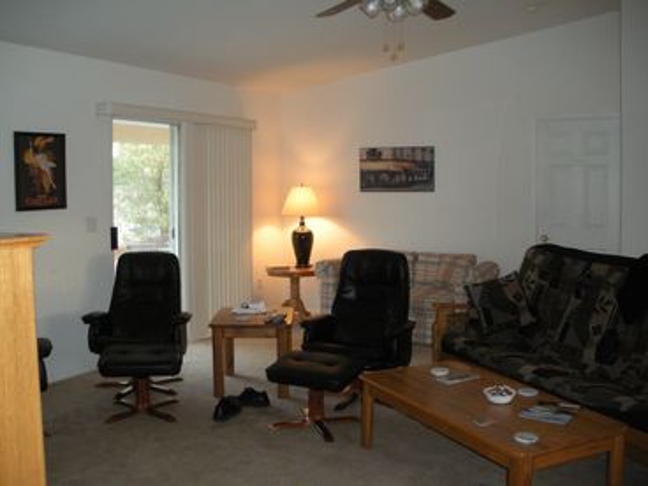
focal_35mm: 36
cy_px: 243
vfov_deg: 39.7
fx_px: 674
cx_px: 324
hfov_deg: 51.4
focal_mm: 6.3
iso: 318
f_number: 3.5
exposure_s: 1/30
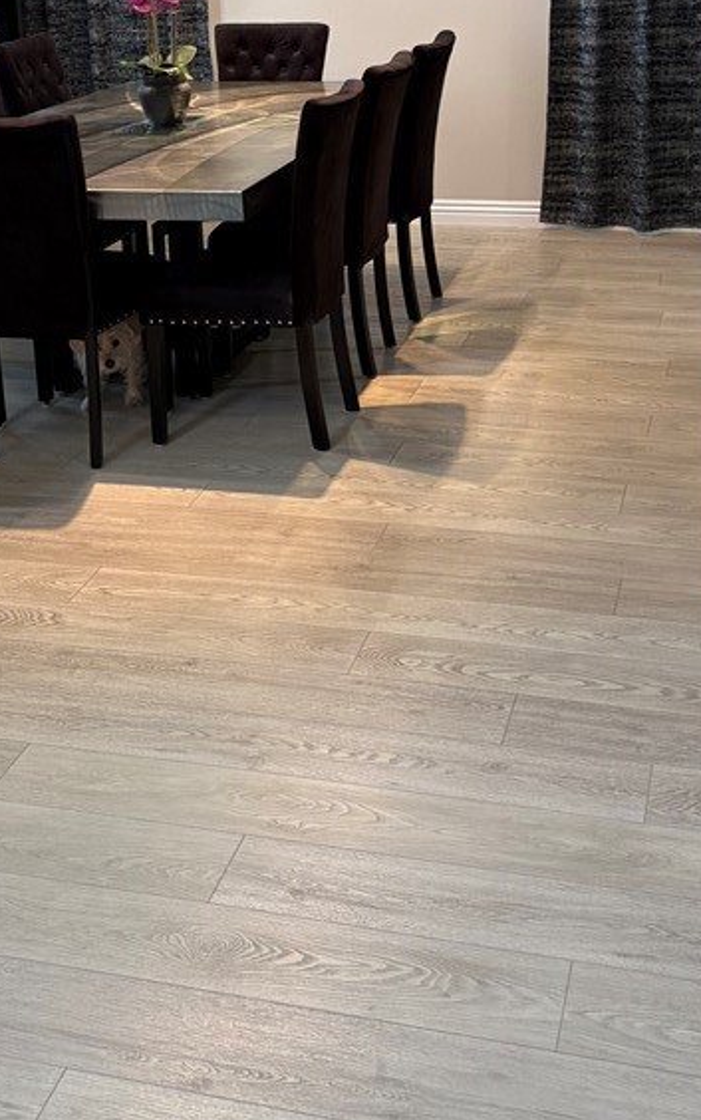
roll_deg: +2.1
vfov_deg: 38.8
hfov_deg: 25.9
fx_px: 1527
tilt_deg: -13.0
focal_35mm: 50
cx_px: 340
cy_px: 230
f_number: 1.6
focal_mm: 5.96
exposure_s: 1/60
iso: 125
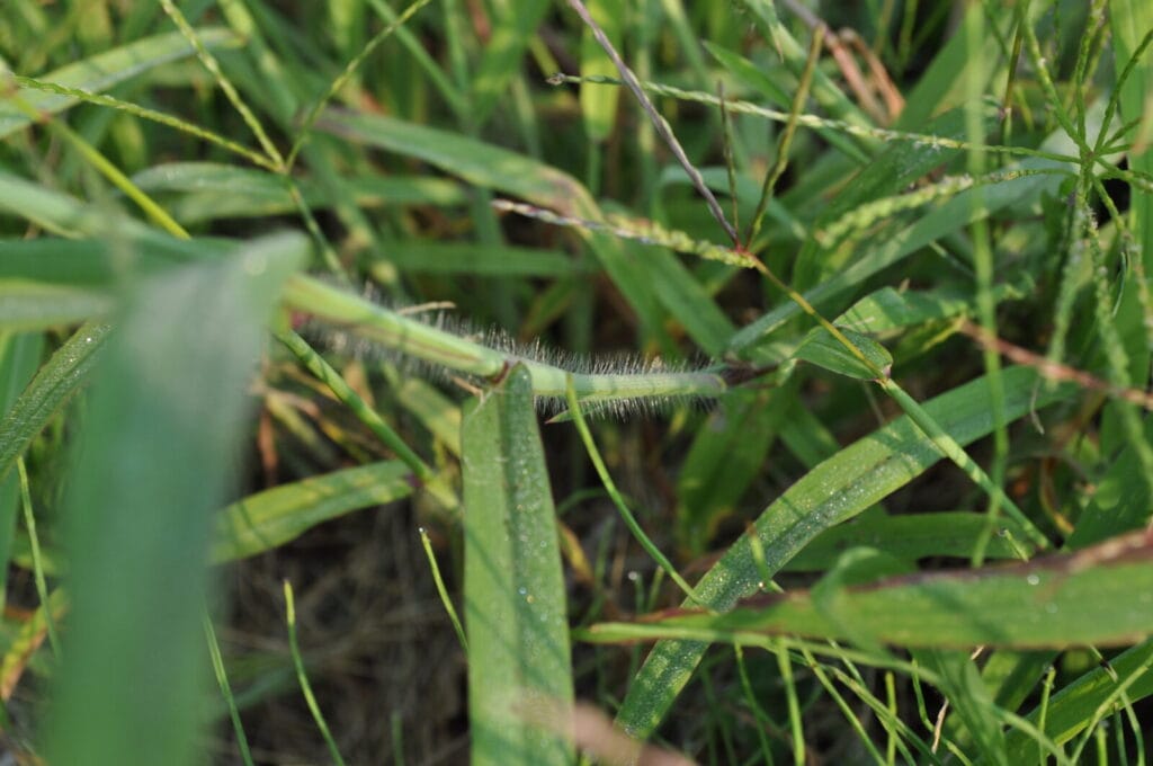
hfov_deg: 33.4
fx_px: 1919
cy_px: 383
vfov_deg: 22.6
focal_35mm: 60
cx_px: 576
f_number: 8
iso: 200
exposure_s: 1/160
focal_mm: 40
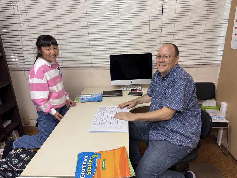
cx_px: 118
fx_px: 164
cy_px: 89
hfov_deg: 71.6
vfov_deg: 56.8
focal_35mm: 24
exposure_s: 1/60
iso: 100
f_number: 1.78
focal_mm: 6.76
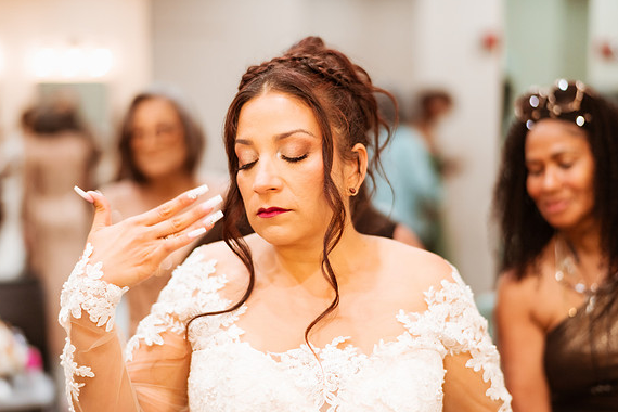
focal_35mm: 59
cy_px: 207
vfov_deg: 23.0
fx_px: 1013
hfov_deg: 33.9
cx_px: 307
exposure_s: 1/640
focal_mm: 58
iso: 1000
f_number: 1.4
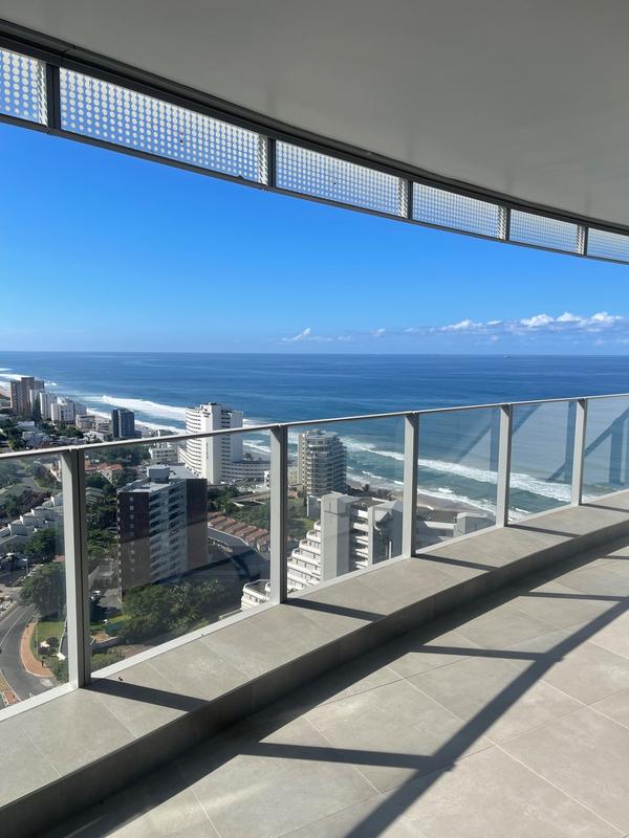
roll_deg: +0.7
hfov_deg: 54.9
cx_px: 314
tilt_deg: -6.0
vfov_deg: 69.4
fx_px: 606
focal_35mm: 25
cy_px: 419
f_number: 1.6
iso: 32
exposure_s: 1/4348
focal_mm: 5.1
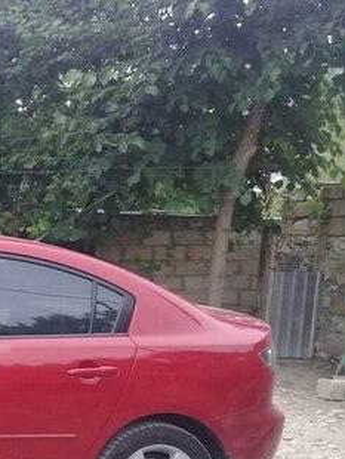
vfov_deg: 29.0
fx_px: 876
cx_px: -141
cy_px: 331
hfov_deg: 19.9
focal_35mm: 66
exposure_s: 1/100
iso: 64
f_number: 2.2
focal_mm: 3.3
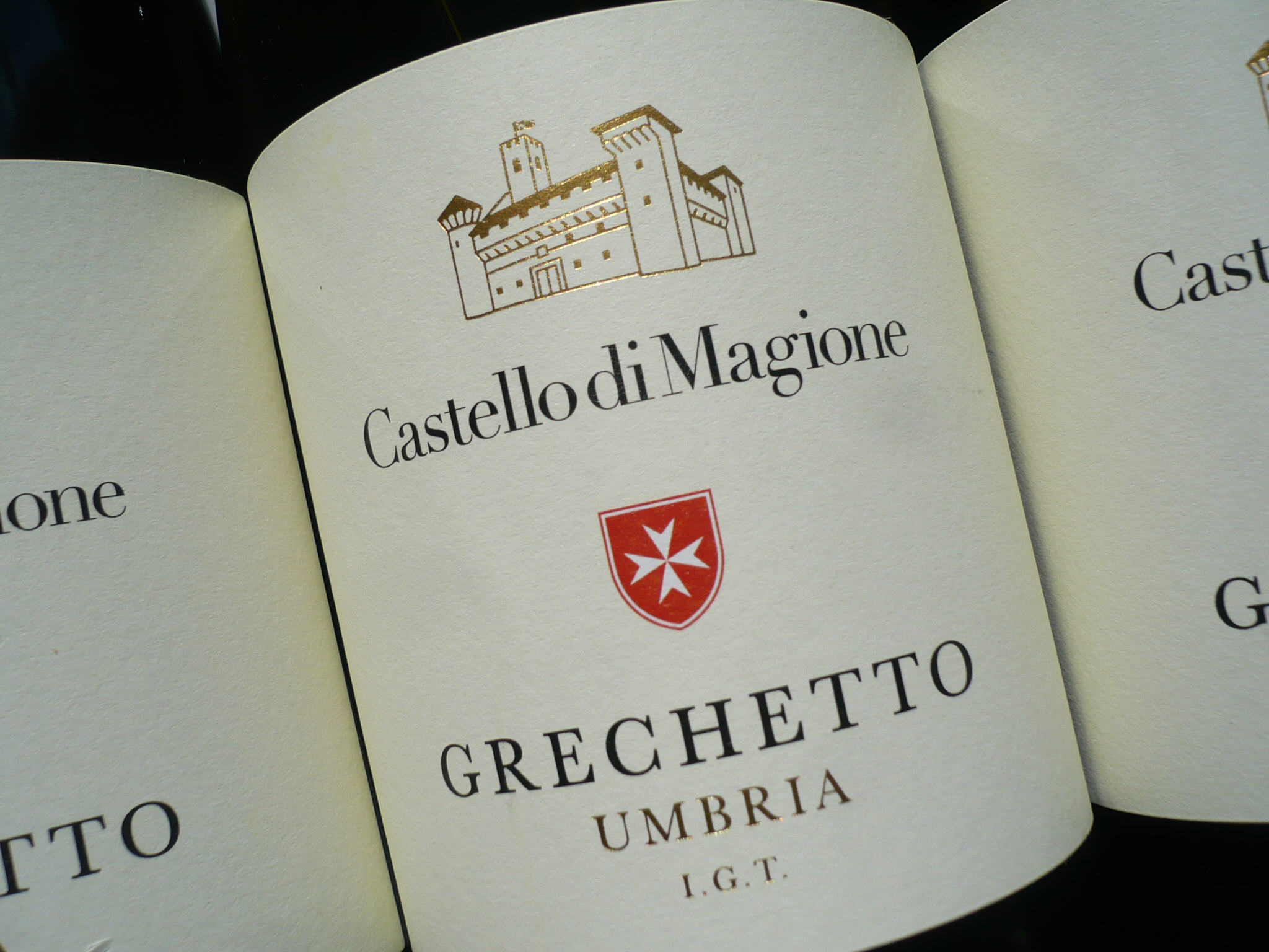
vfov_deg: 40.7
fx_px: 1283
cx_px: 634
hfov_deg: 52.6
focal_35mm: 35
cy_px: 476
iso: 100
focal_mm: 5.8
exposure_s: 1/640
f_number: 8
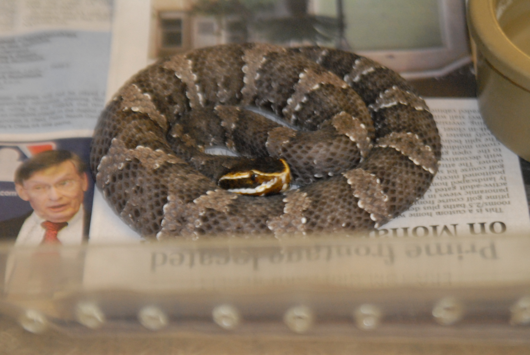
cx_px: 265
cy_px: 178
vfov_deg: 12.2
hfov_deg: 18.2
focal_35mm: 112
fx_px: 1658
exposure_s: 1/50
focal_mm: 75
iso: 1100
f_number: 2.8
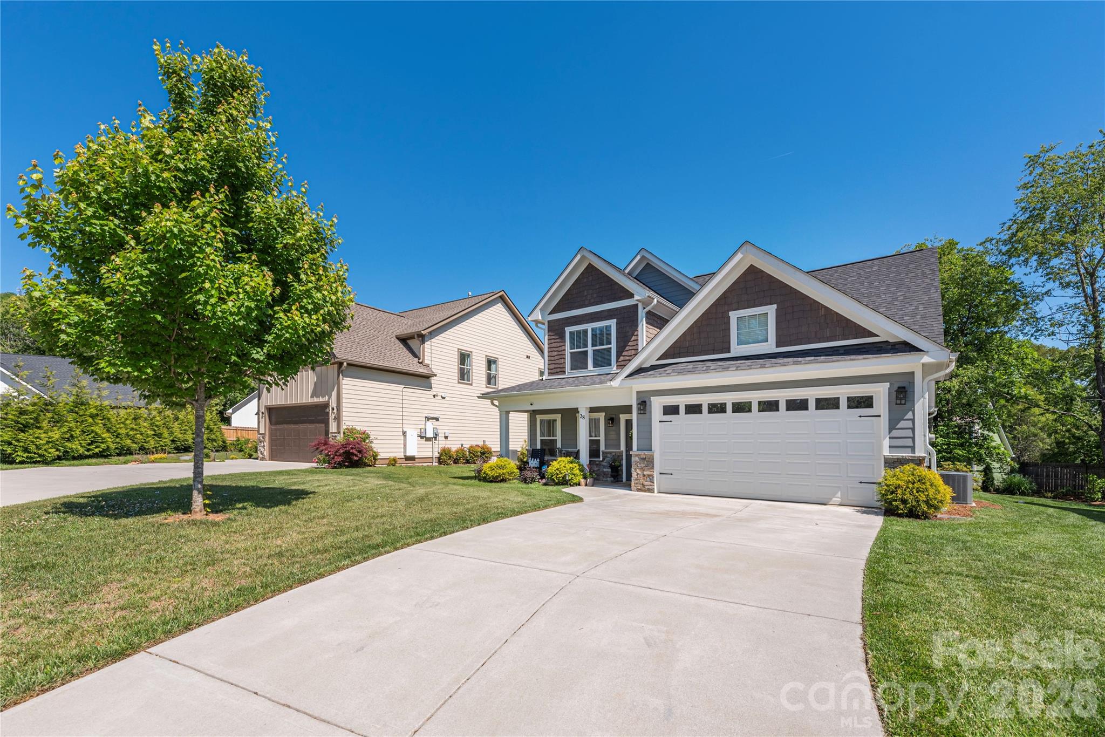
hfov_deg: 104.2
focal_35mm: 14
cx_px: 552
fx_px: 430
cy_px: 368
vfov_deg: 81.2
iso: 320
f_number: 8
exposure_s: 1/4000
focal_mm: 14
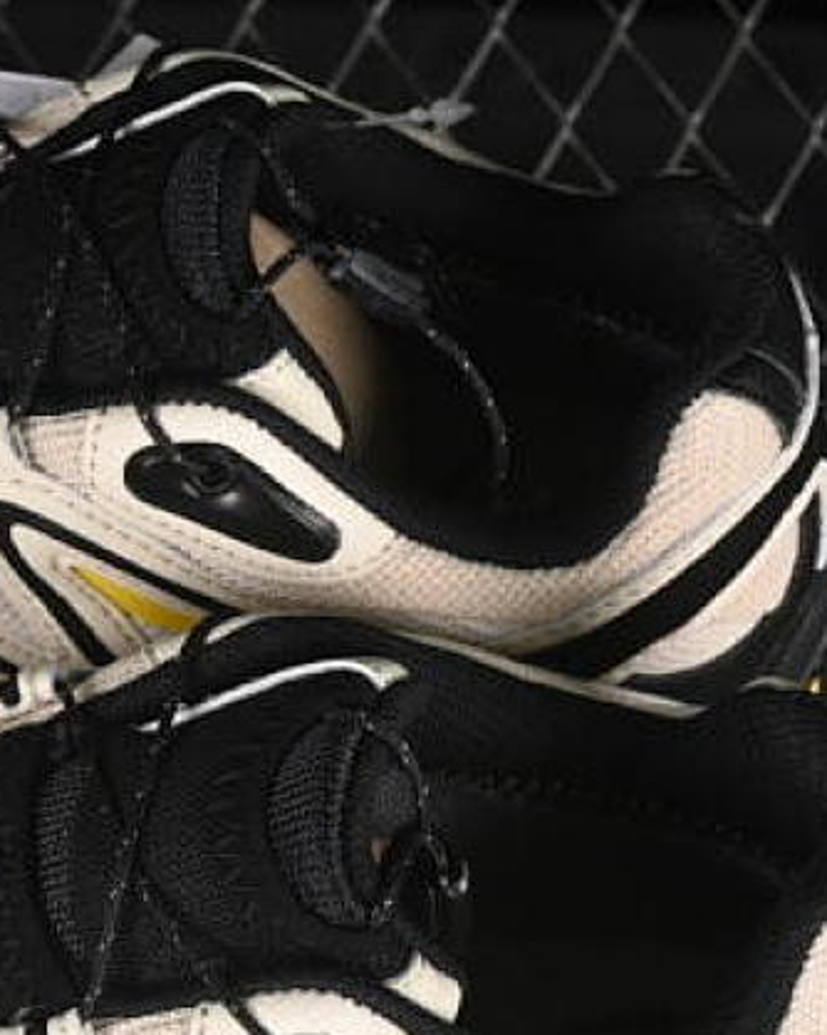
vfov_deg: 10.6
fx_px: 5572
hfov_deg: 8.4
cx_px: -87
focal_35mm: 182
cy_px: 802
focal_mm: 50
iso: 160
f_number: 6.3
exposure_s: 1/60
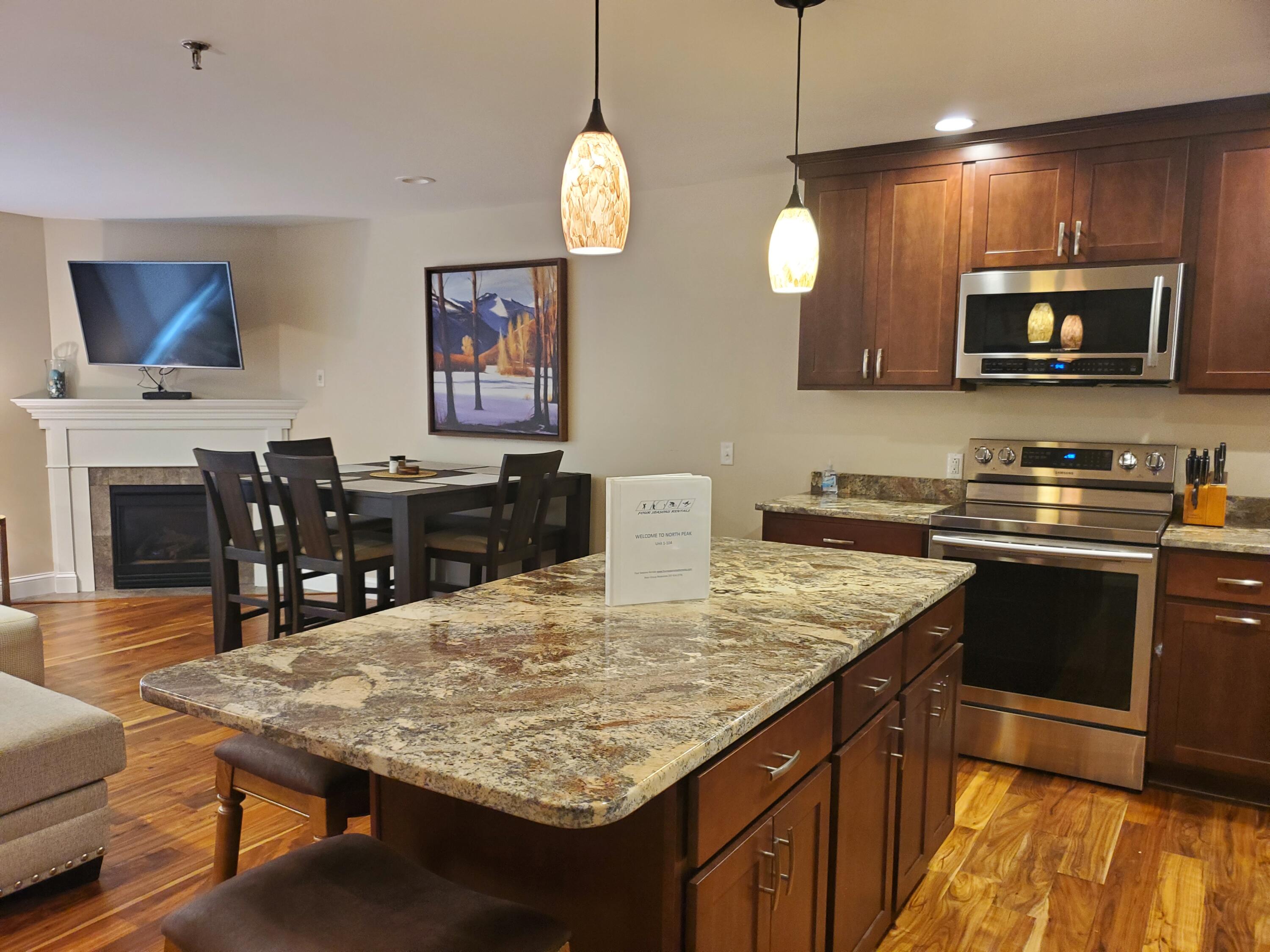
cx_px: 635
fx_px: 954
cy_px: 476
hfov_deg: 67.3
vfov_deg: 53.1
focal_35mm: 26
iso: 250
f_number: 1.5
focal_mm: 4.3
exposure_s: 1/59
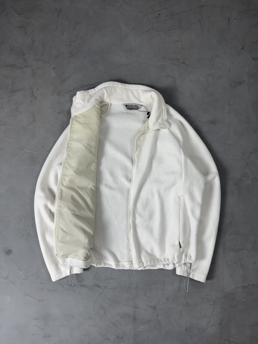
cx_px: 129
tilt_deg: -85.5
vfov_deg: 71.6
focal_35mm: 24
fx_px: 239
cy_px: 172
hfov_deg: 56.8
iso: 125
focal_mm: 6.76
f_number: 1.78
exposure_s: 1/120
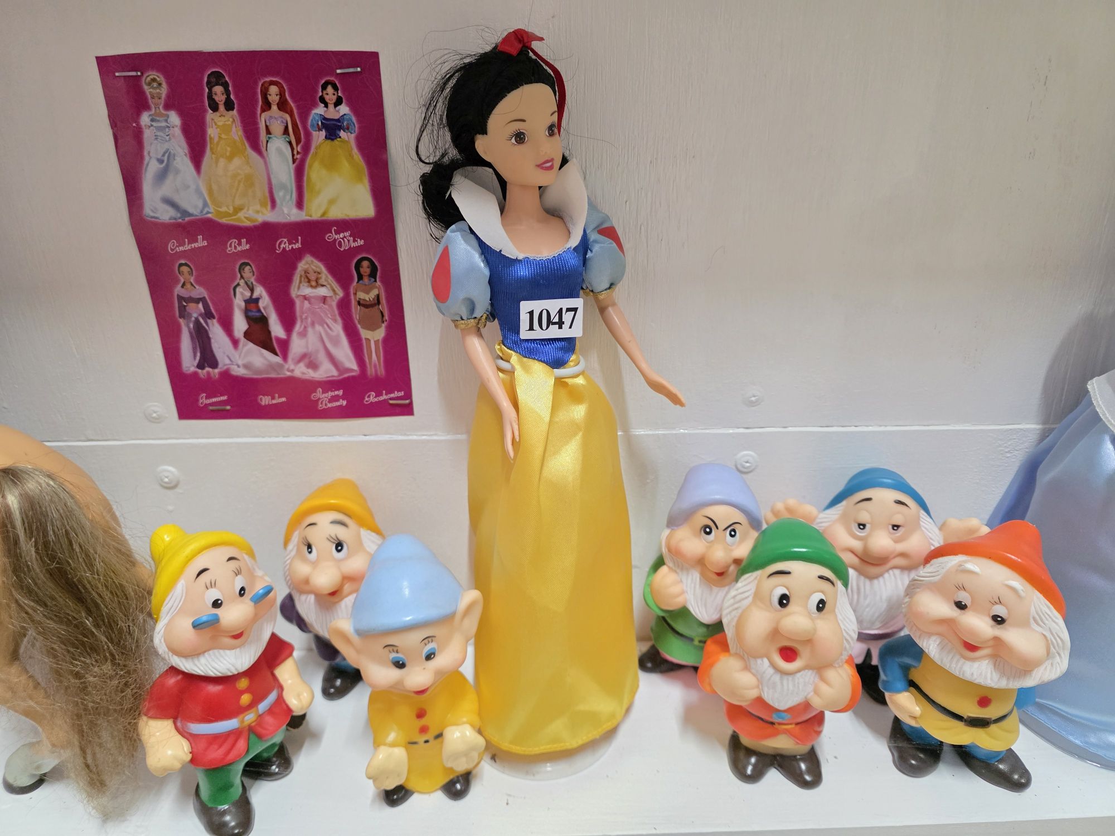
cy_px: 418
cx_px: 558
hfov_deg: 73.9
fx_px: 741
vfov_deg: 58.9
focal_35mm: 23
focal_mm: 6.3
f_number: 1.7
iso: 1250
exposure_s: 1/100
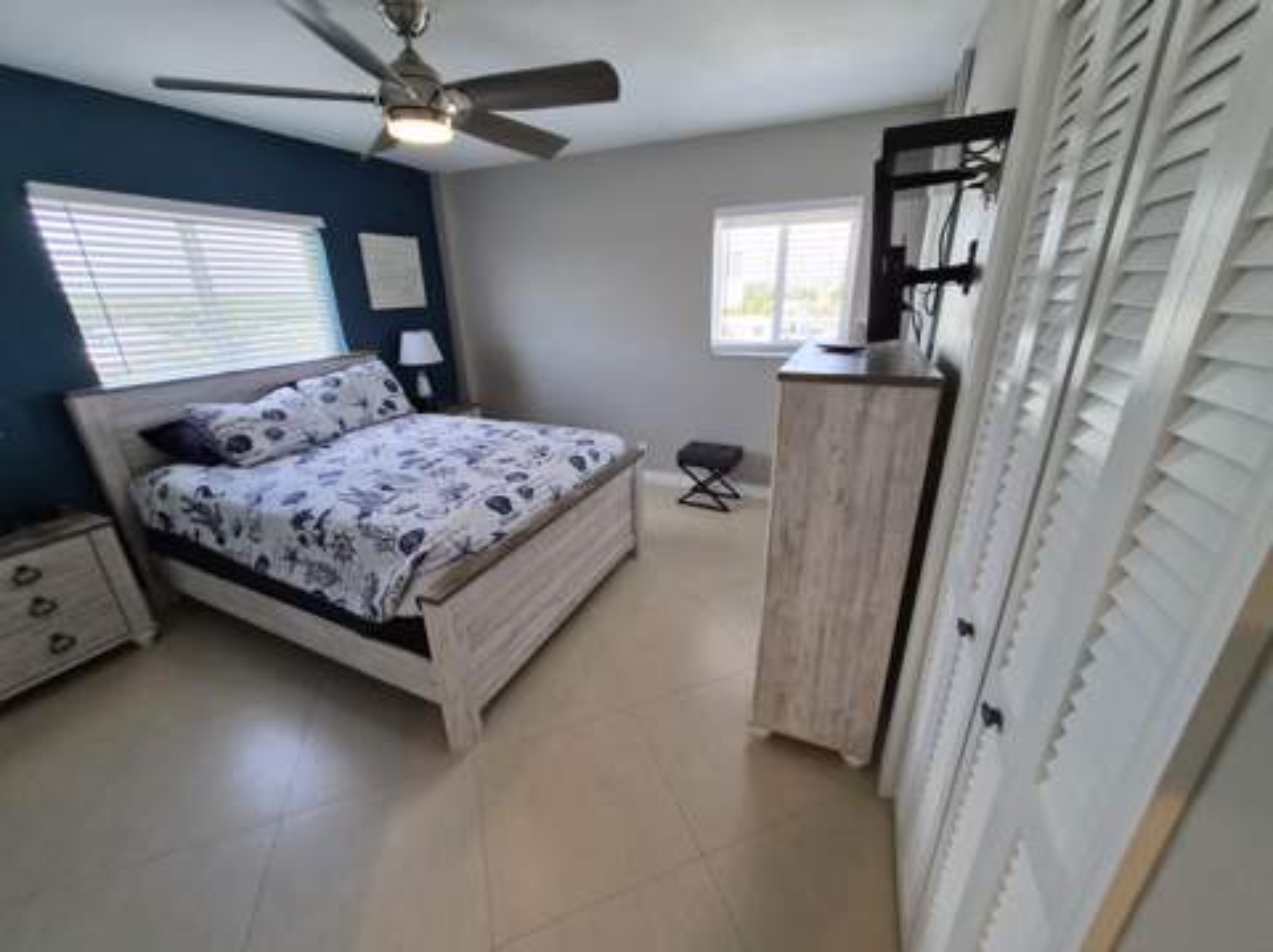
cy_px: 476
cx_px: 636
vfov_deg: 89.8
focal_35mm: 13
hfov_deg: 106.2
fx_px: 478
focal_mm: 1.7
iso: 100
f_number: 2.2
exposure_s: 1/60
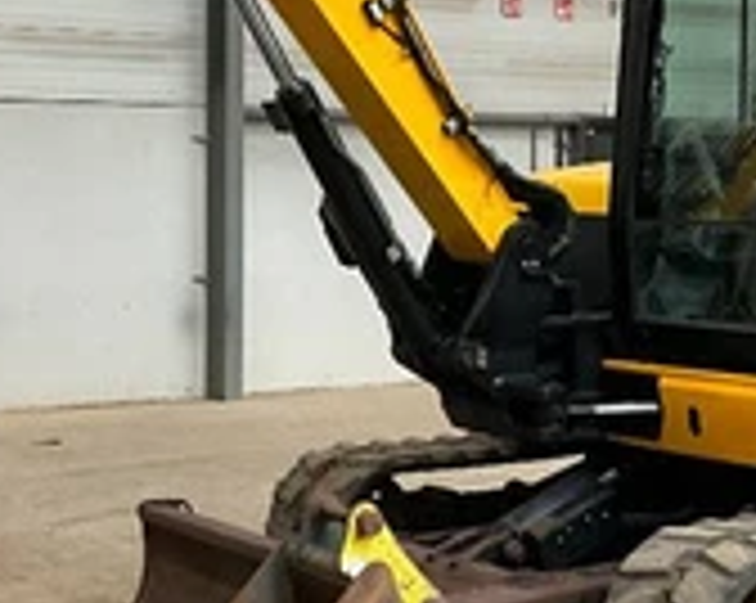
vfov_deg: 18.9
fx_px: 1810
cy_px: 266
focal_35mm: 81
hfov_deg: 23.5
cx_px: 256
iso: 160
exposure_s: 1/60
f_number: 1.8
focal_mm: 3
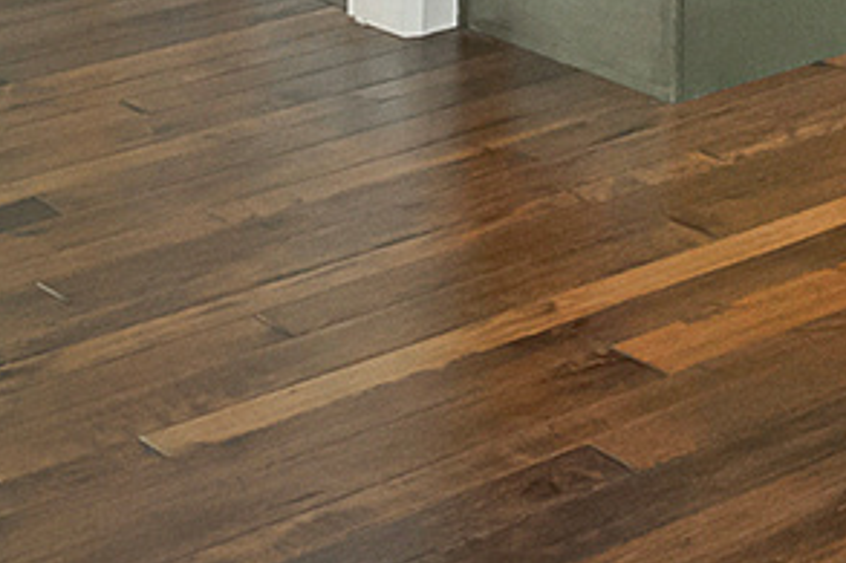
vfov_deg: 10.2
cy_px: -899
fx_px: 2630
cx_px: 2010
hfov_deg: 13.5
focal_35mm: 112
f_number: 6.3
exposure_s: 1/13
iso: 1000
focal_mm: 16
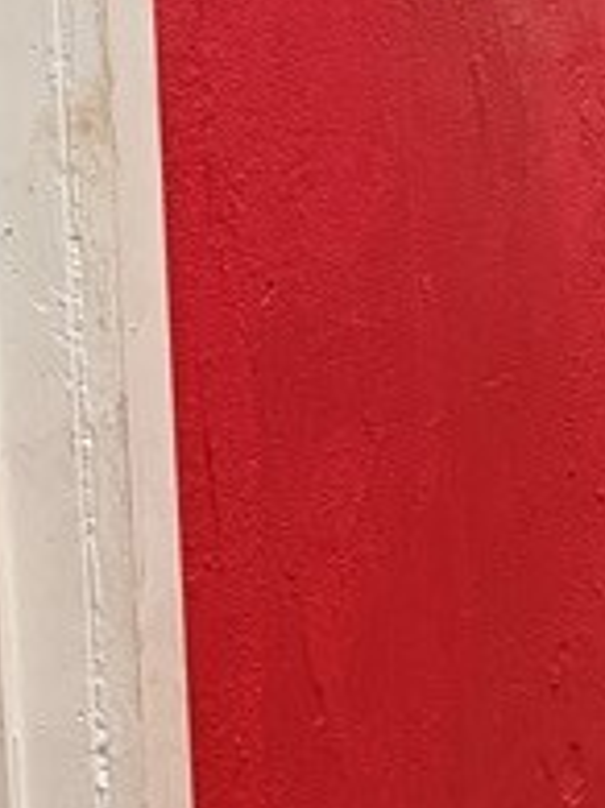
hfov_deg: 10.4
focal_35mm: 126
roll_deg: +1.1
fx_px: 2939
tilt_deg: -5.8
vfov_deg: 15.3
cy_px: -54
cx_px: 1355
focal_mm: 6.76
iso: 640
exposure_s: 1/60
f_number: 1.78
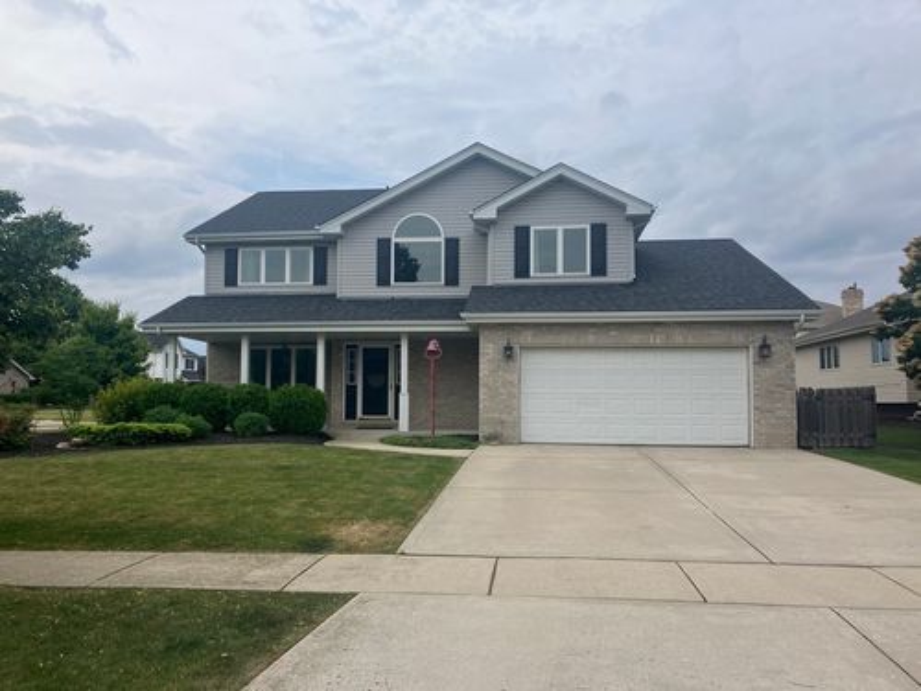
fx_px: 745
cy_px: 346
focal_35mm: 28
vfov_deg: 49.7
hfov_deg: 63.4
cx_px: 460
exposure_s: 1/2558
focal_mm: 3.99
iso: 32
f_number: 1.8
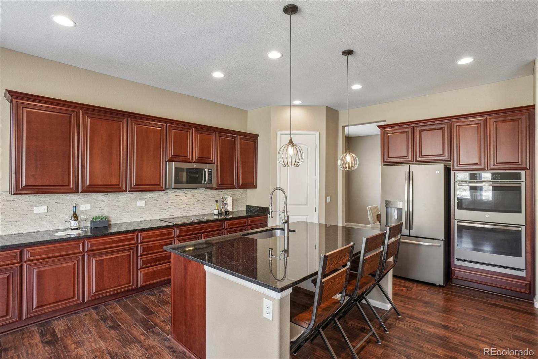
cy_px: 180
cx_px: 269
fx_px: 247
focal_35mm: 16
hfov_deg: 95.0
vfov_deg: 72.0
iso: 400
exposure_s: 1/13
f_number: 8
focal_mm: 11
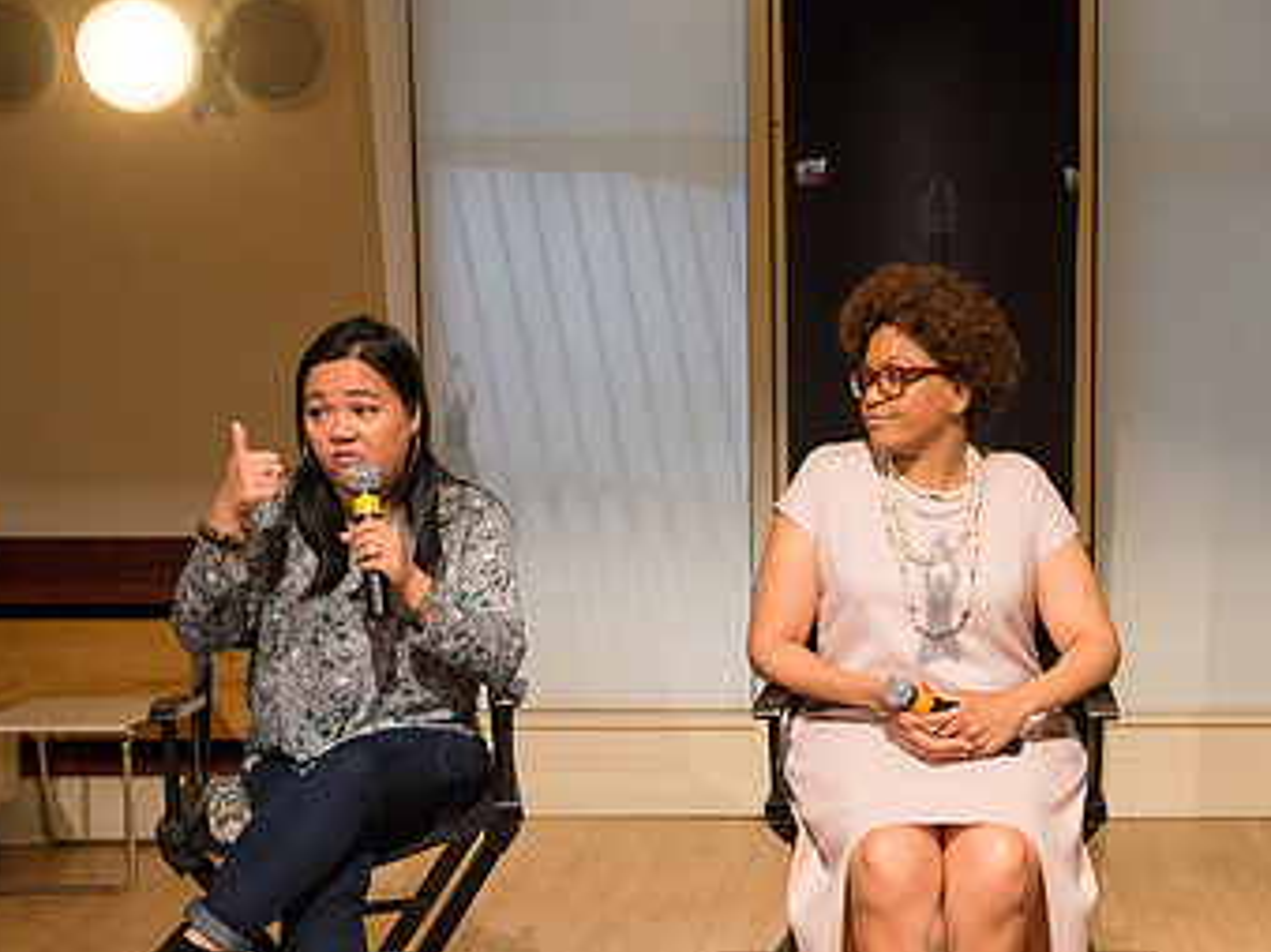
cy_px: 598
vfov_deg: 26.0
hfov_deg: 33.7
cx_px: 937
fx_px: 2055
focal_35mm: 56
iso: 2500
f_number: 4
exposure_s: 1/400
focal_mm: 34
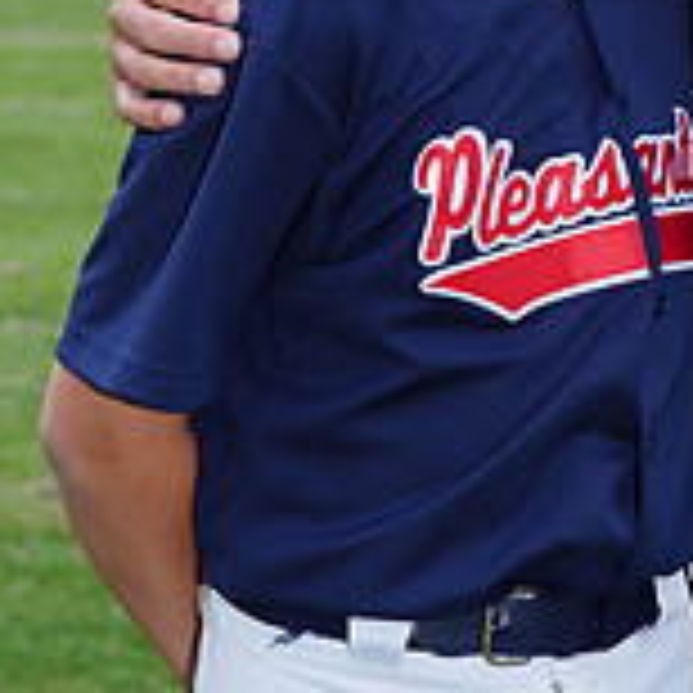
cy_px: -162
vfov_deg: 4.8
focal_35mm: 364
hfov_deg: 4.8
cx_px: 821
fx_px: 8244
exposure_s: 1/200
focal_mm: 114
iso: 200
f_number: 9
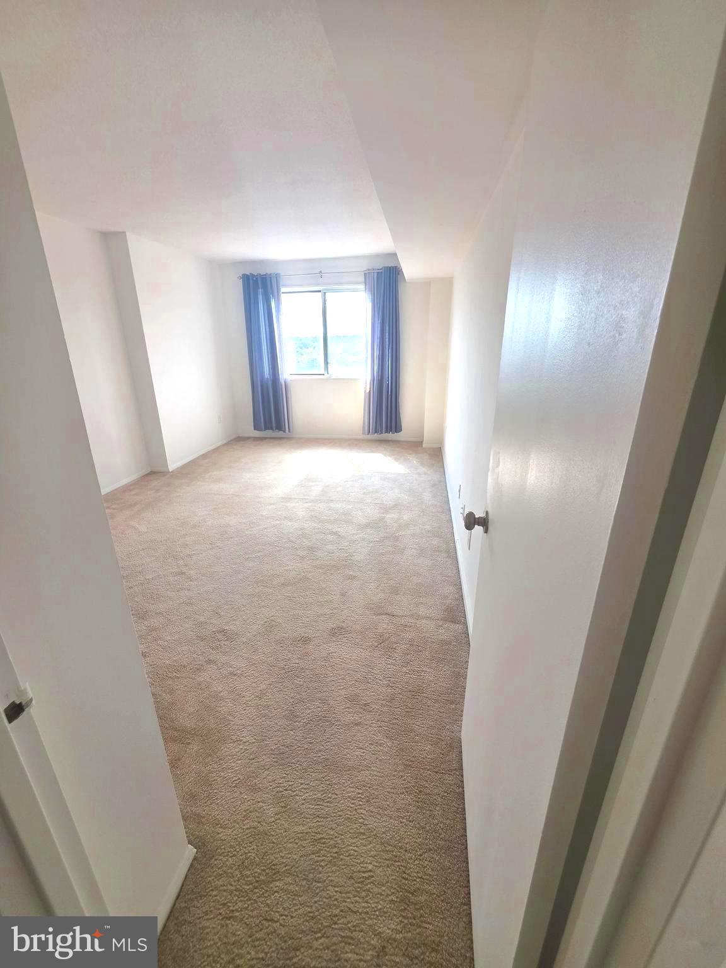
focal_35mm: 13
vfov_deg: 106.2
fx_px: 364
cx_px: 363
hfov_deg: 89.9
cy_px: 484
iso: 25
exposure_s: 1/120
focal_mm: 2.2
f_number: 1.9
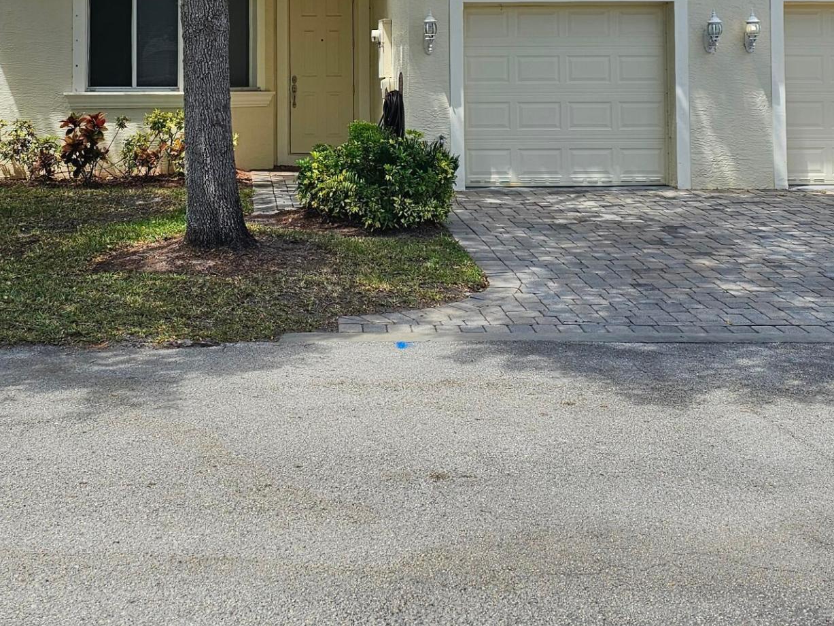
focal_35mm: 54
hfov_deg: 35.4
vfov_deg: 25.8
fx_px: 1301
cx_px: 337
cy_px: 14
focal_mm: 6.3
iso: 20
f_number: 1.7
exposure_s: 1/1041
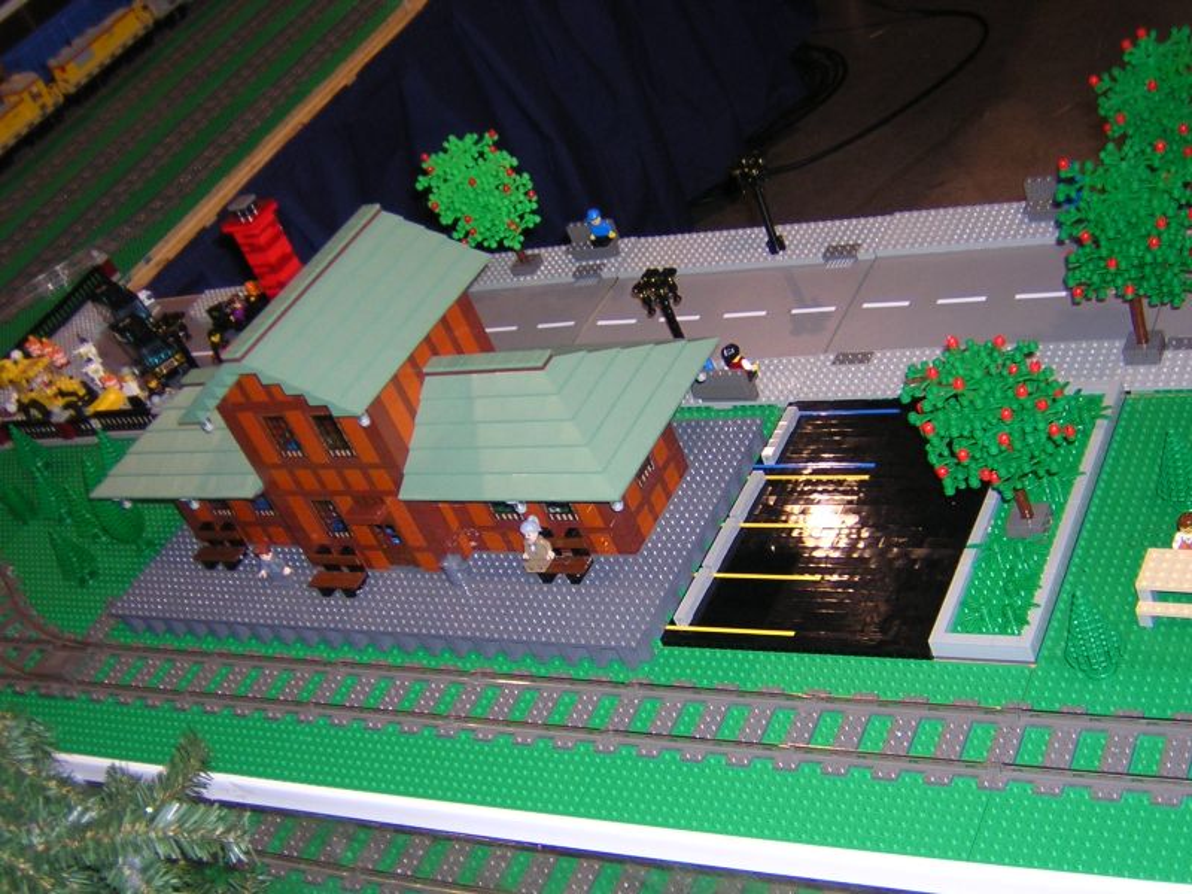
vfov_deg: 30.9
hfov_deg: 40.4
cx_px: 596
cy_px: 447
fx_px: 1618
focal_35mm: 47
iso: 154
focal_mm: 6.1
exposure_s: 1/60.1
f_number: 2.9
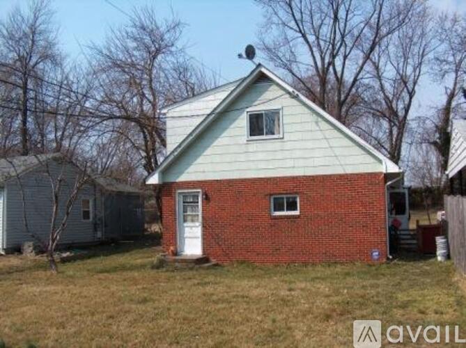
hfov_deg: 50.2
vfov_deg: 38.6
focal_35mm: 37
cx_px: 233
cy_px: 174
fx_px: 497
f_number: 4.8
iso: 100
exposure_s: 1/800
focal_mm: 7.6
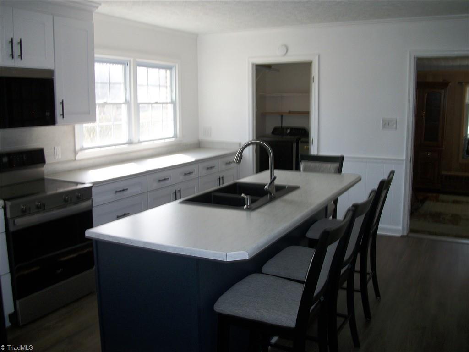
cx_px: 234
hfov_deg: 56.8
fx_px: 434
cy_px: 176
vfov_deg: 44.2
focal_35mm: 32
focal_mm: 5.7
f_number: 2.9
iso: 80
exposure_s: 1/160
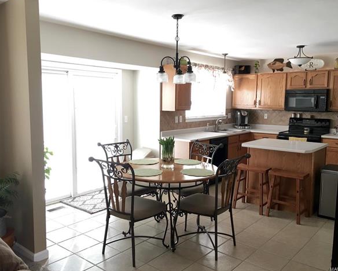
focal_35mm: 31
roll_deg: -0.3
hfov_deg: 57.1
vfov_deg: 47.2
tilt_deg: -5.8
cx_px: 162
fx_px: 310
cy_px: 134
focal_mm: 4.15
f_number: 2.2
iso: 40
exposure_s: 1/30
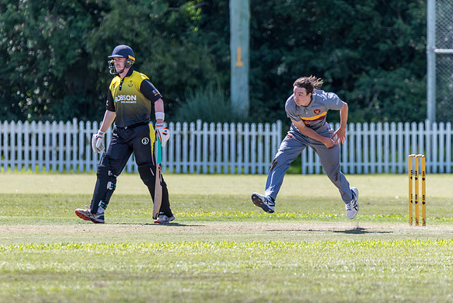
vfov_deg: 2.4
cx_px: 216
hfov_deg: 3.6
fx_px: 7207
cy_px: 167
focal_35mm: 573
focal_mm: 460
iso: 900
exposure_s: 1/2000
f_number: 6.3
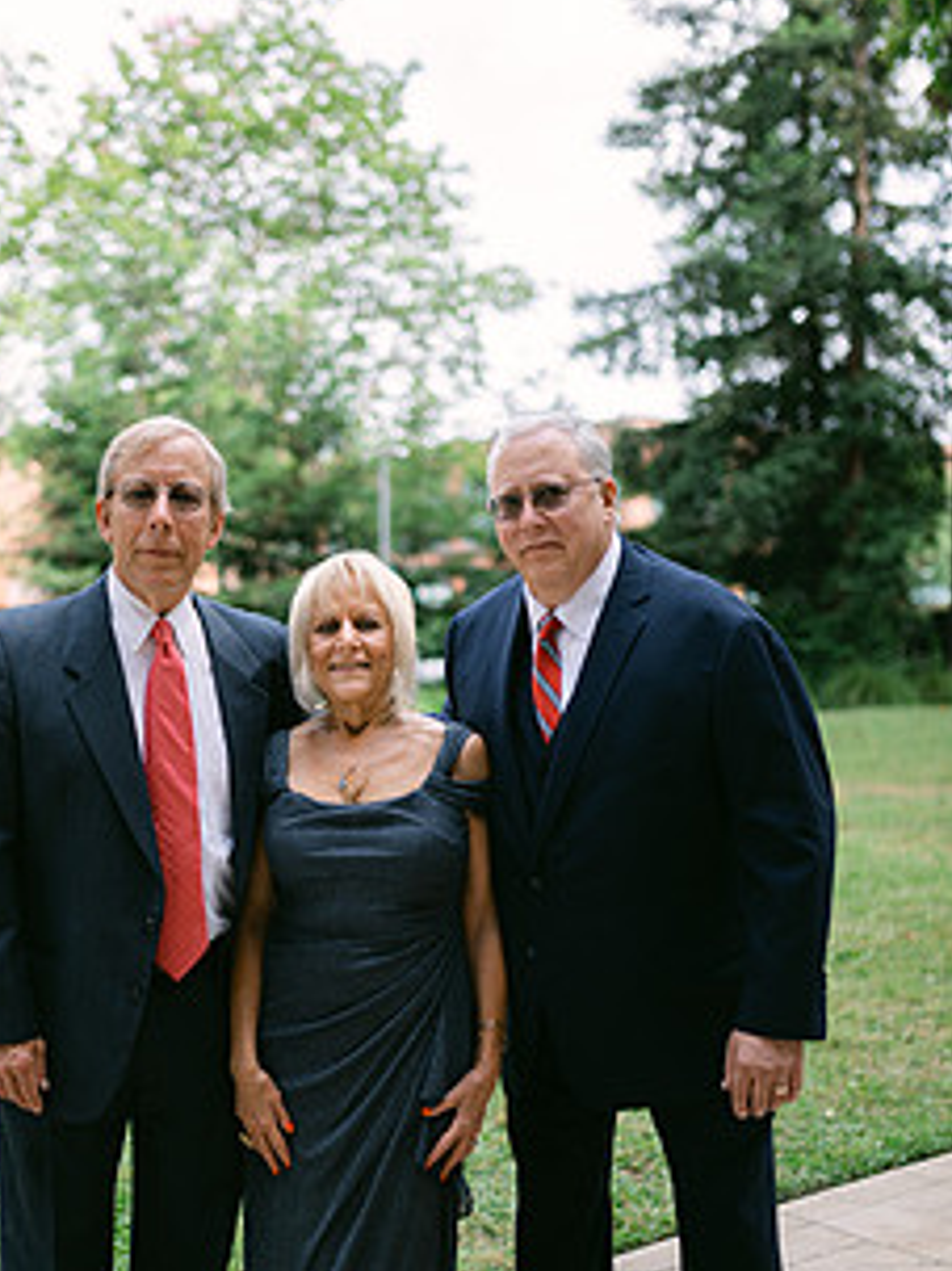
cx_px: 327
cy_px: 810
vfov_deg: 37.9
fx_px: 1835
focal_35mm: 50
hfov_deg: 28.9
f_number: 1.4
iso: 160
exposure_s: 1/2000
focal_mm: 35
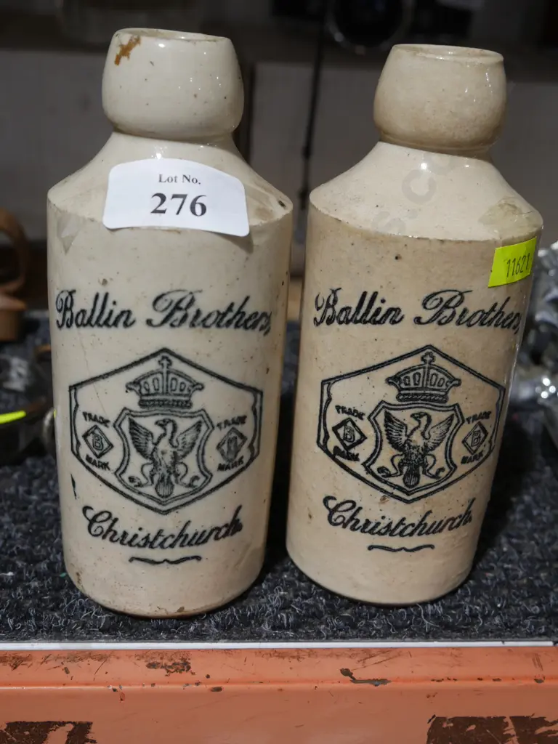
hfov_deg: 34.3
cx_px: 279
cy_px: 372
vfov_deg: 44.8
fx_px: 903
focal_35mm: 42
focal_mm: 21
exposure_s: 1/60
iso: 500
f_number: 4.6
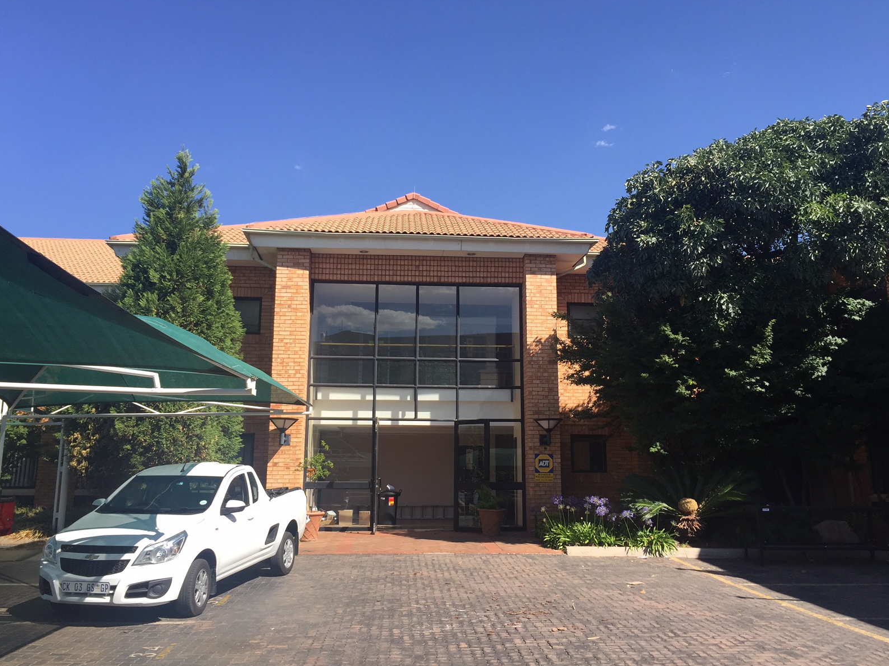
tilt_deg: +11.3
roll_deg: -0.8
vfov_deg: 46.8
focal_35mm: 30
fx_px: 770
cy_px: 324
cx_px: 449
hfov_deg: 60.0
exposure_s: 1/1130
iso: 32
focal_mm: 4.15
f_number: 2.2
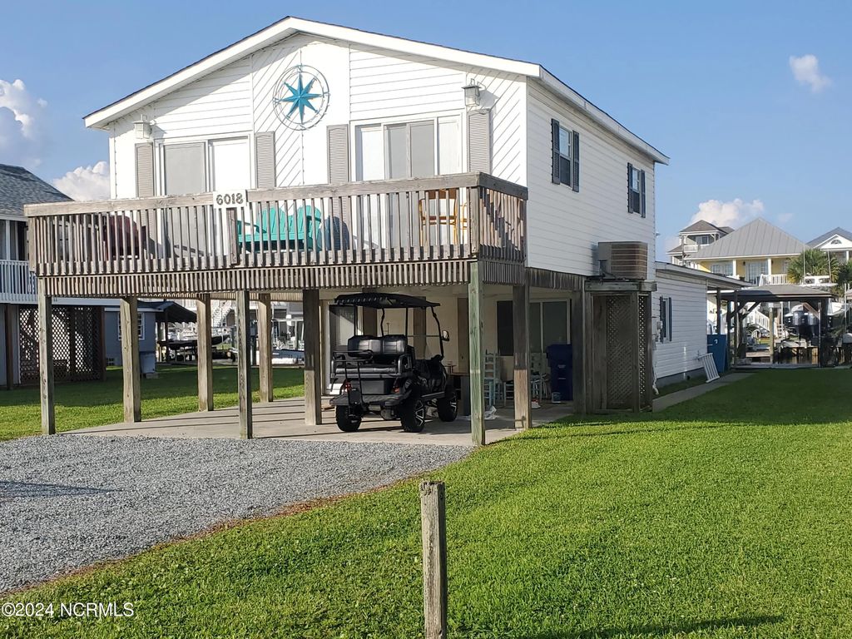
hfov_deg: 67.3
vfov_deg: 53.1
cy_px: 320
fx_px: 640
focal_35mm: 26
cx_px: 426
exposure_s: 1/1314
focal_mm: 4.3
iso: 50
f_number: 2.4
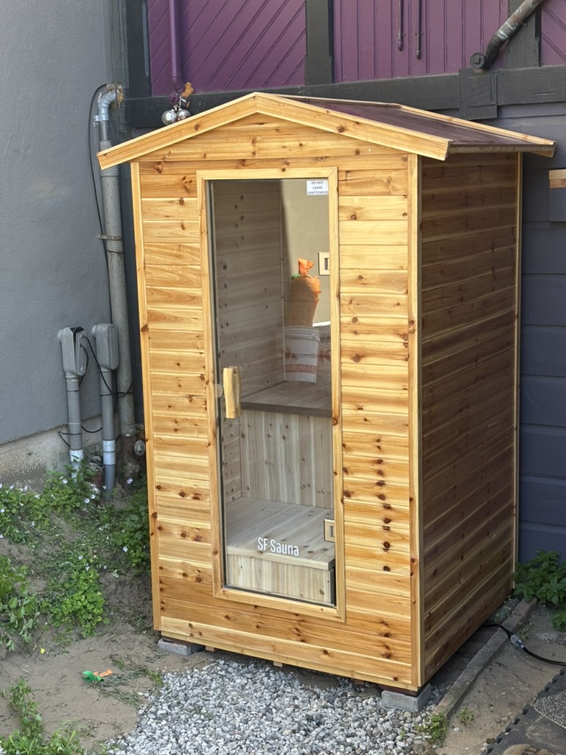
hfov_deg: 28.0
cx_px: 283
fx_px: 1134
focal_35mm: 52
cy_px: 378
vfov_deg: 36.8
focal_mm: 5.96
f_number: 1.6
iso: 32
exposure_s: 1/164
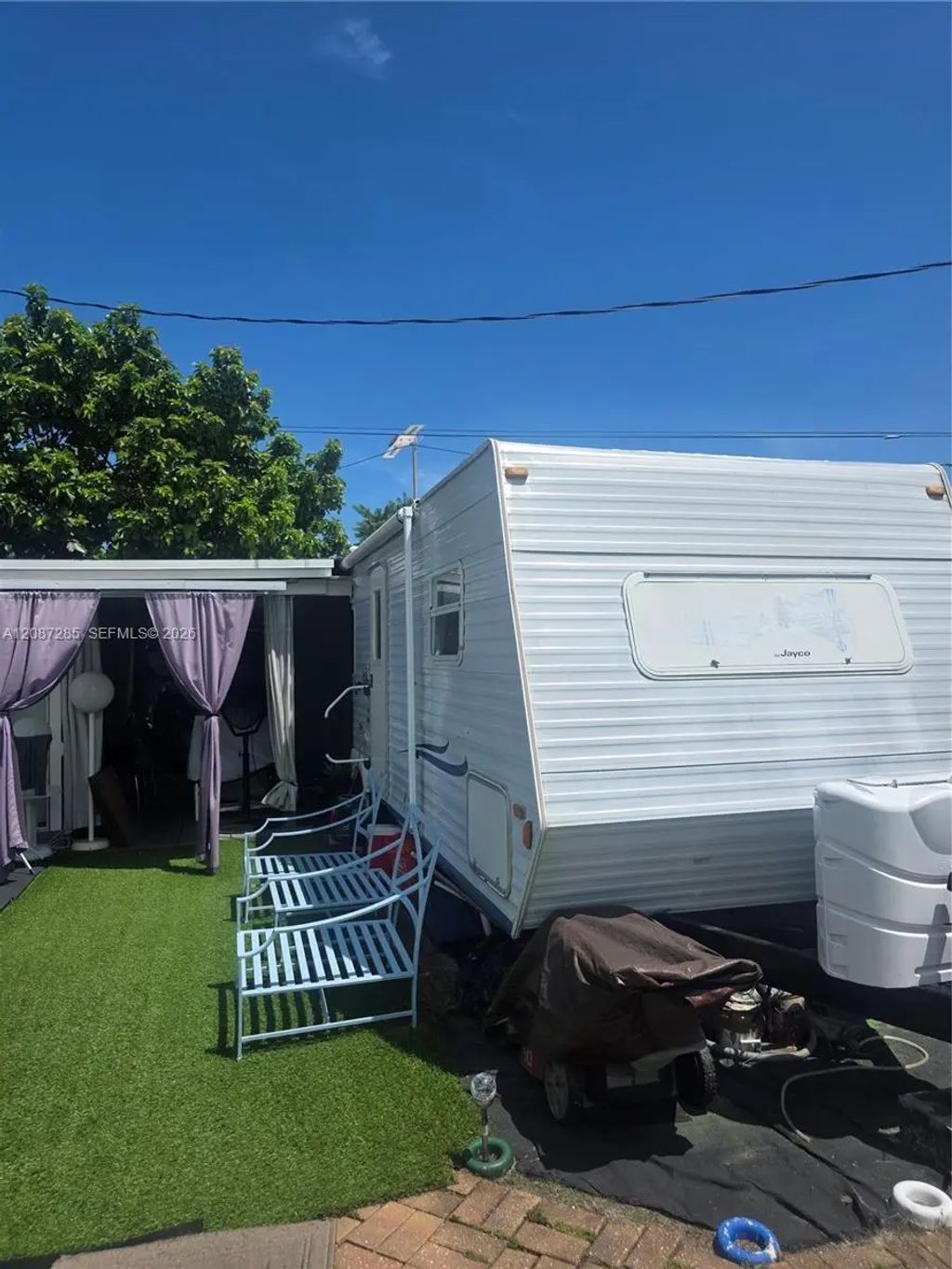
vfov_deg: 73.9
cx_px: 476
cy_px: 634
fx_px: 843
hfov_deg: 58.9
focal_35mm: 23
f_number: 1.7
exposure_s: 1/7626
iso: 80
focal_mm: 6.3
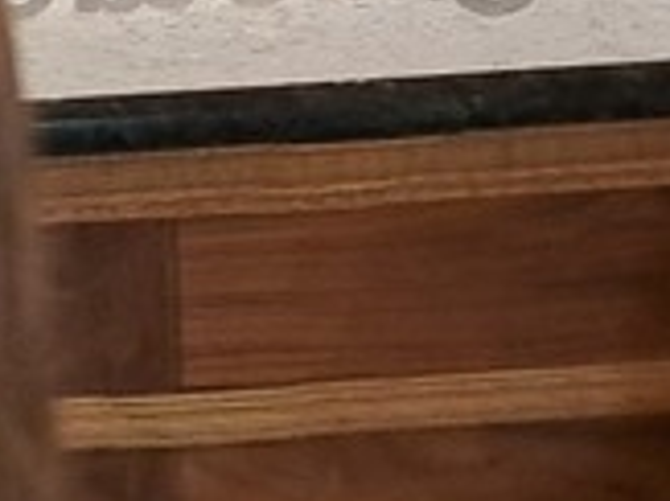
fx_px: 2920
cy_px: -341
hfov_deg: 11.2
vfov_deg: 9.4
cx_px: -859
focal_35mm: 151
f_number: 1.8
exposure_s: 1/60
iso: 160
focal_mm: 5.23
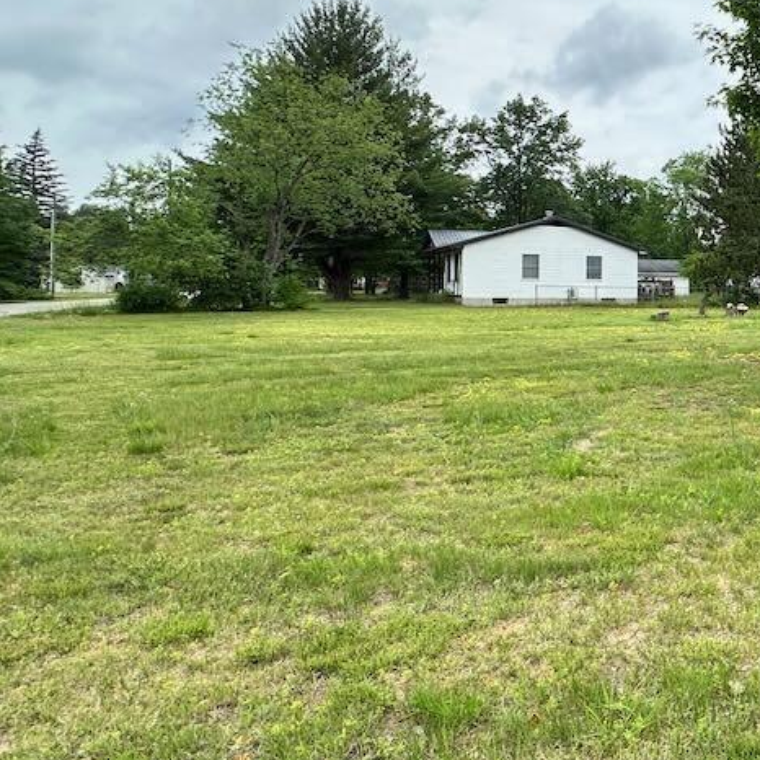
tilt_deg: +0.4
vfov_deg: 48.0
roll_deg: -0.7
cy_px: 287
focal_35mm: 34
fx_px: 845
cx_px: 886
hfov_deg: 37.9
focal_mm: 2.22
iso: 40
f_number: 2.2
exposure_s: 1/498
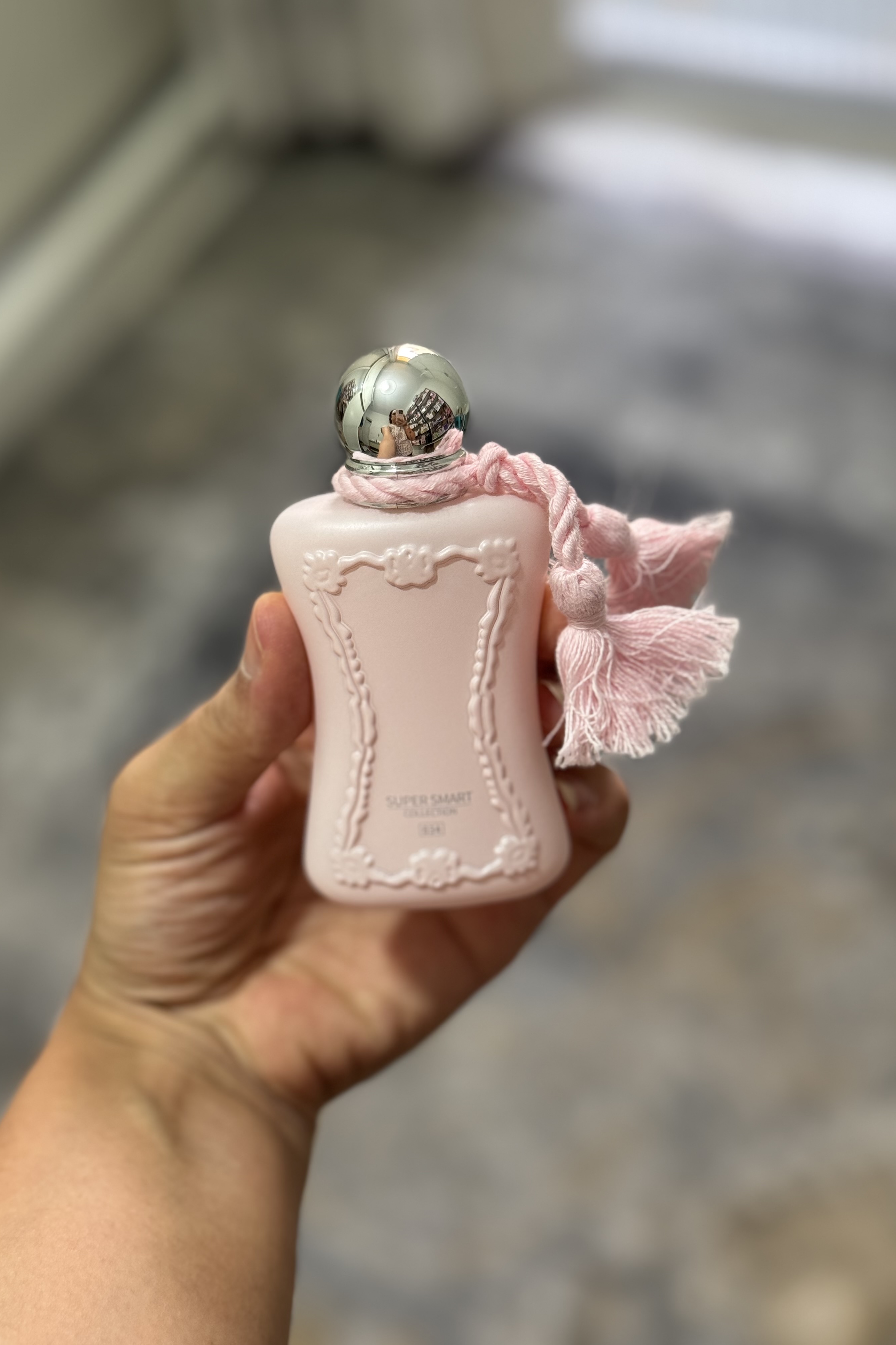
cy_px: 672
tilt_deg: -50.0
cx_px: 432
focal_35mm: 50
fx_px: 1867
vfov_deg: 39.6
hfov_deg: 27.0
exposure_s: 1/60
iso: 100
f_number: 1.78
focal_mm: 6.76
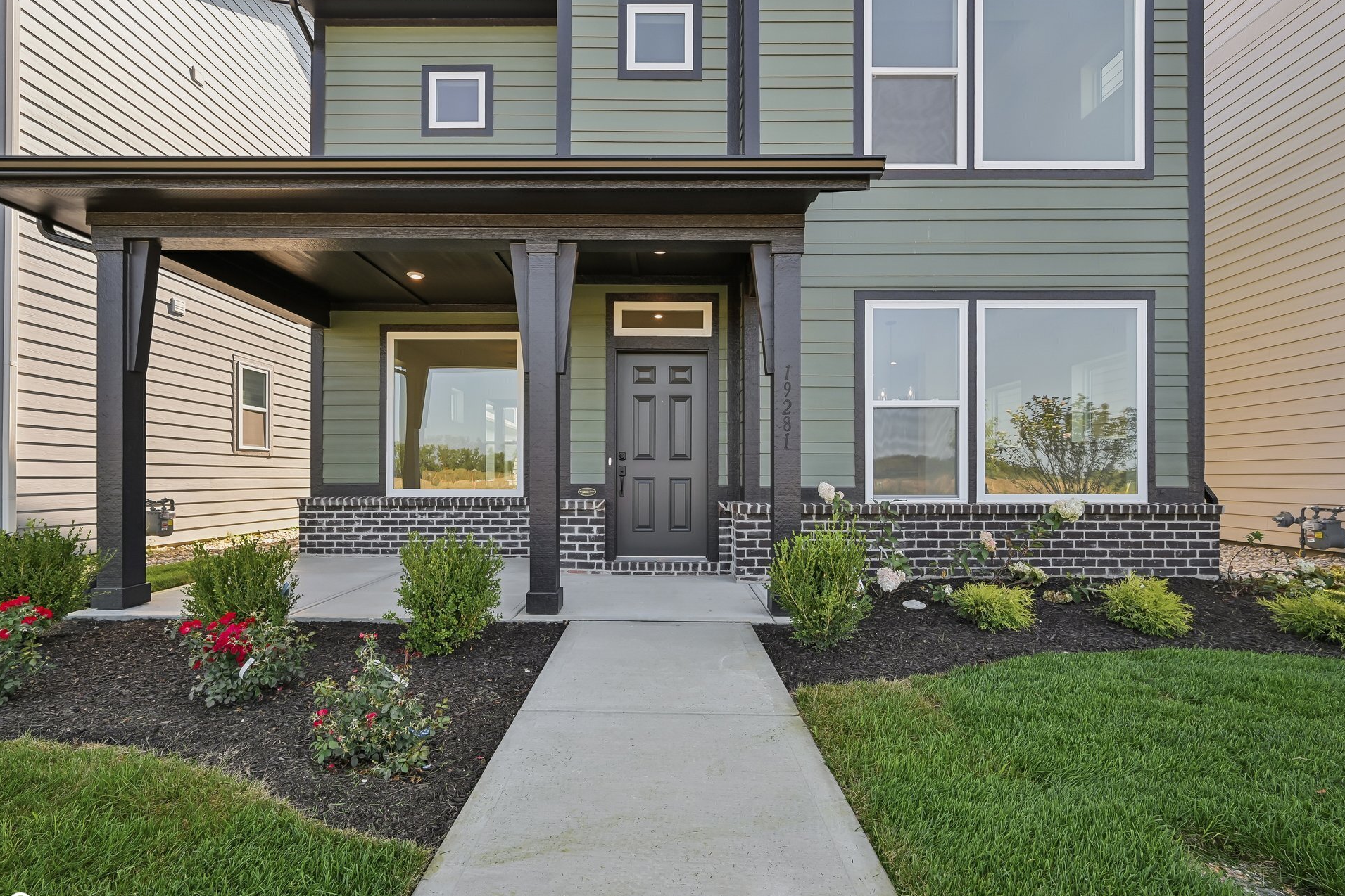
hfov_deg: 100.4
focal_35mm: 15
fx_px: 560
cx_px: 662
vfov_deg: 77.2
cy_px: 475
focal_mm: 14
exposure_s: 1/50
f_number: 8
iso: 100
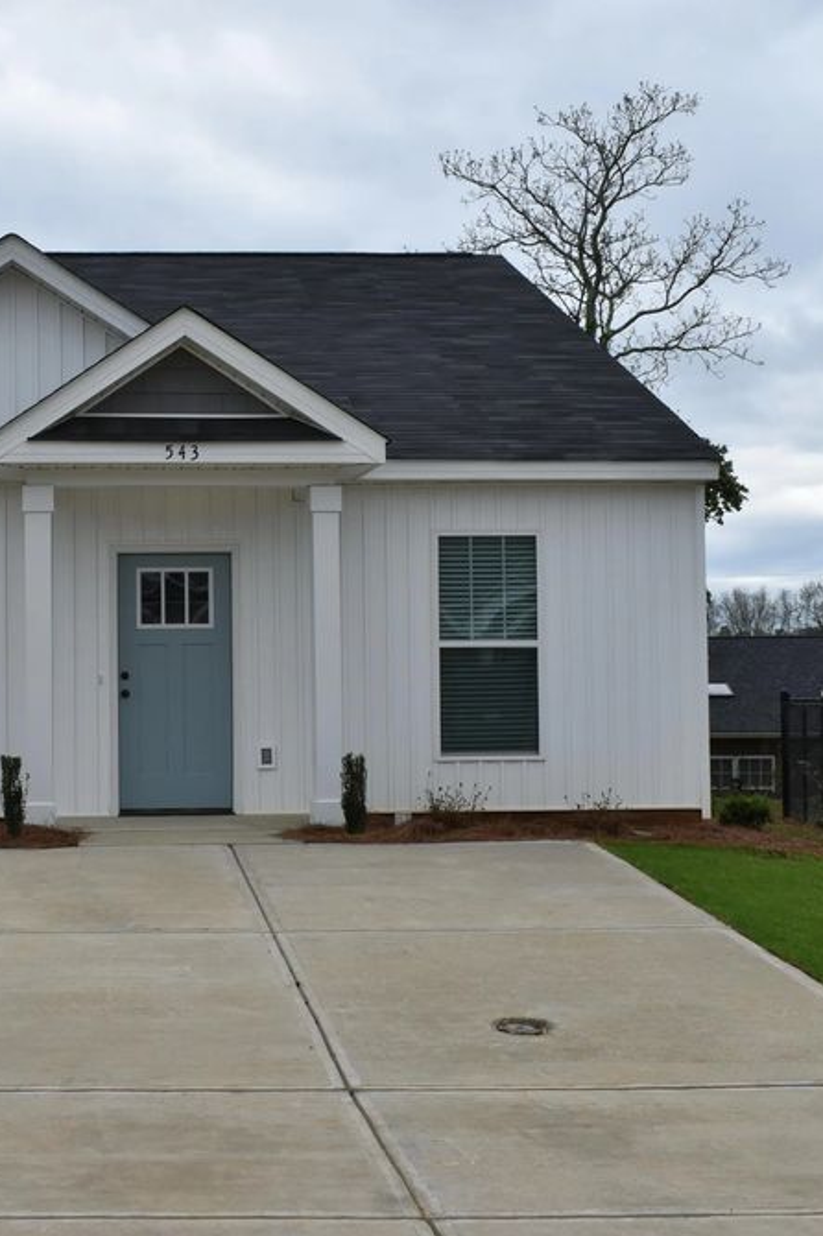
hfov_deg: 25.1
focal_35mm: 53
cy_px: 628
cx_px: 135
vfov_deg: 37.7
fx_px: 1811
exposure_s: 1/320
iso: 200
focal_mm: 23
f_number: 9
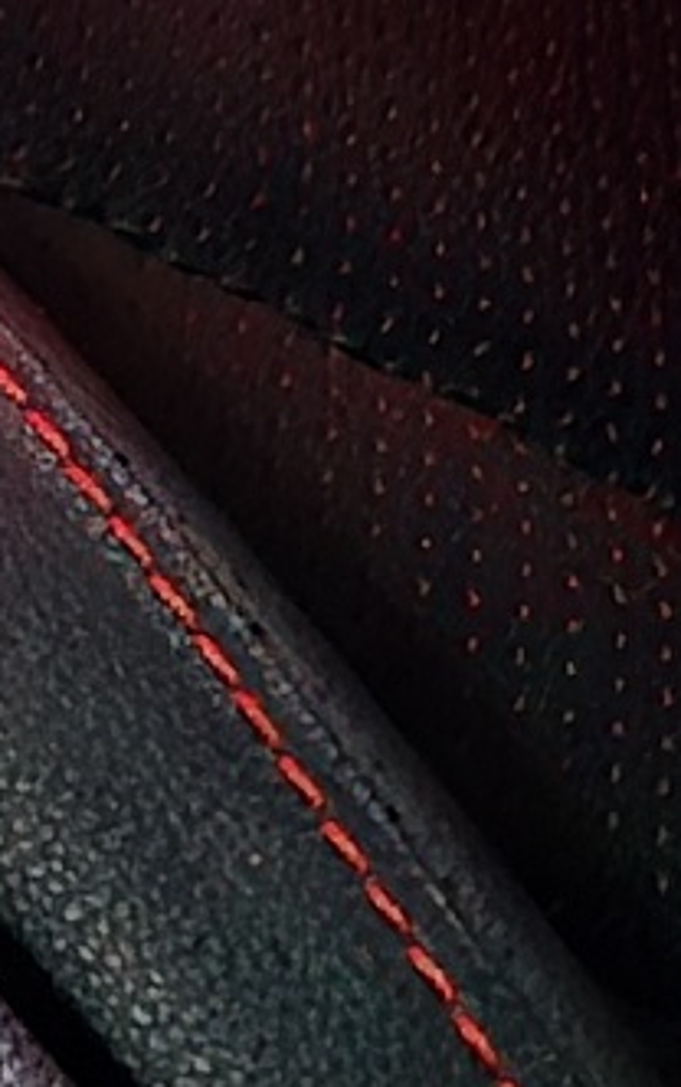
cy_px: -877
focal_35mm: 176
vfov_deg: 11.1
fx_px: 5217
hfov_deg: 5.4
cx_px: -2924
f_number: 1.7
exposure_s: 1/10.9
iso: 3200
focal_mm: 6.3
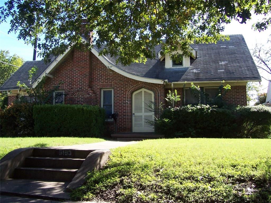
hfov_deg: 50.1
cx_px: 136
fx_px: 290
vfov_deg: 38.7
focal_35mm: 37
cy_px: 102
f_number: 2.8
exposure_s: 1/350
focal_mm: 5.6
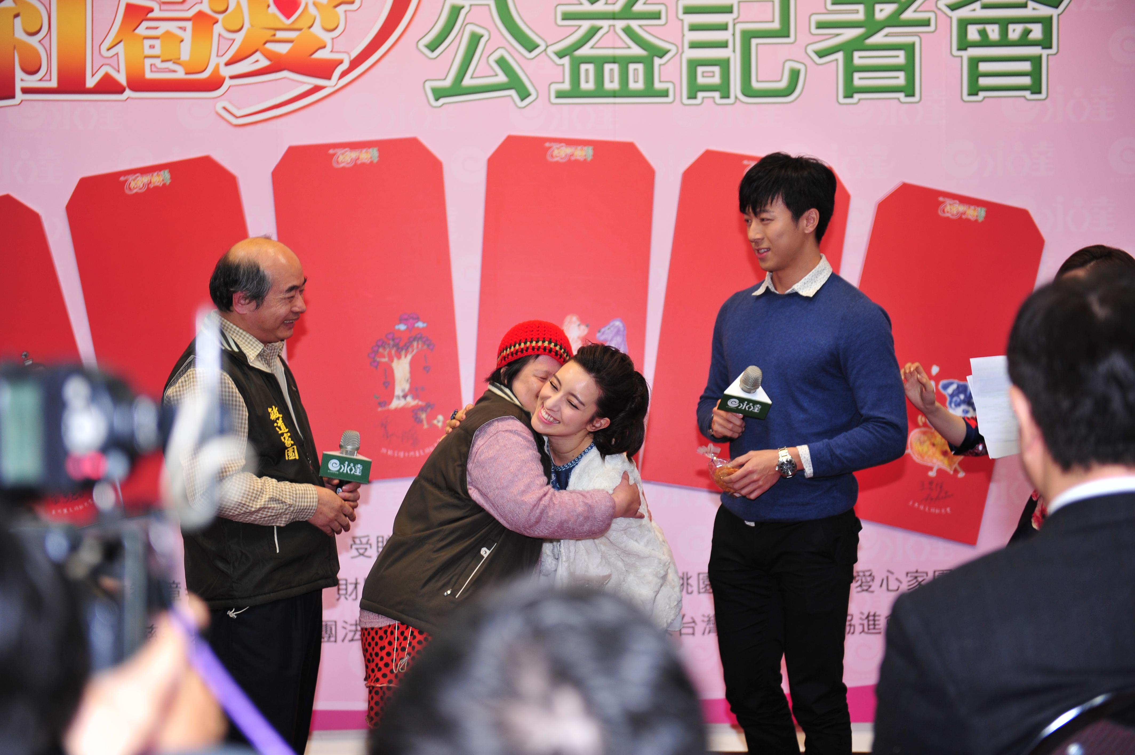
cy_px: 378
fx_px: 1764
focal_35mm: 56
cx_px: 568
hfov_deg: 35.7
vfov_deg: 24.2
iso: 400
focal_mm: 56
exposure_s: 1/80
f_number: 2.8
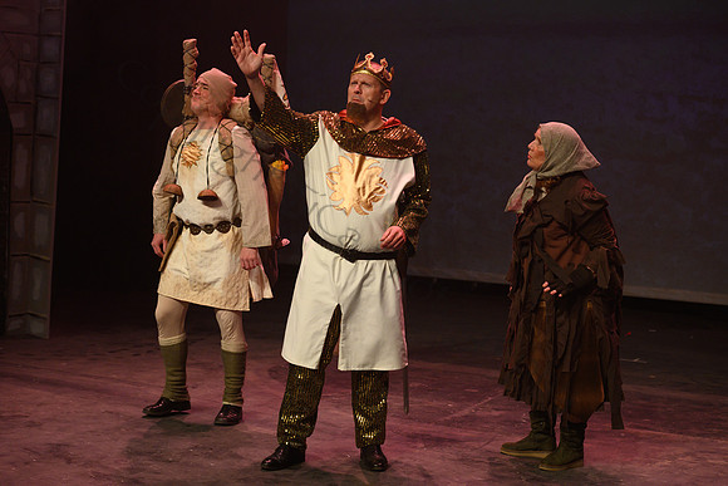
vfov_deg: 19.5
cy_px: 243
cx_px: 364
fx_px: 1416
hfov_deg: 28.8
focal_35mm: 70
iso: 1250
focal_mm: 70
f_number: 3.5
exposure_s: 1/160
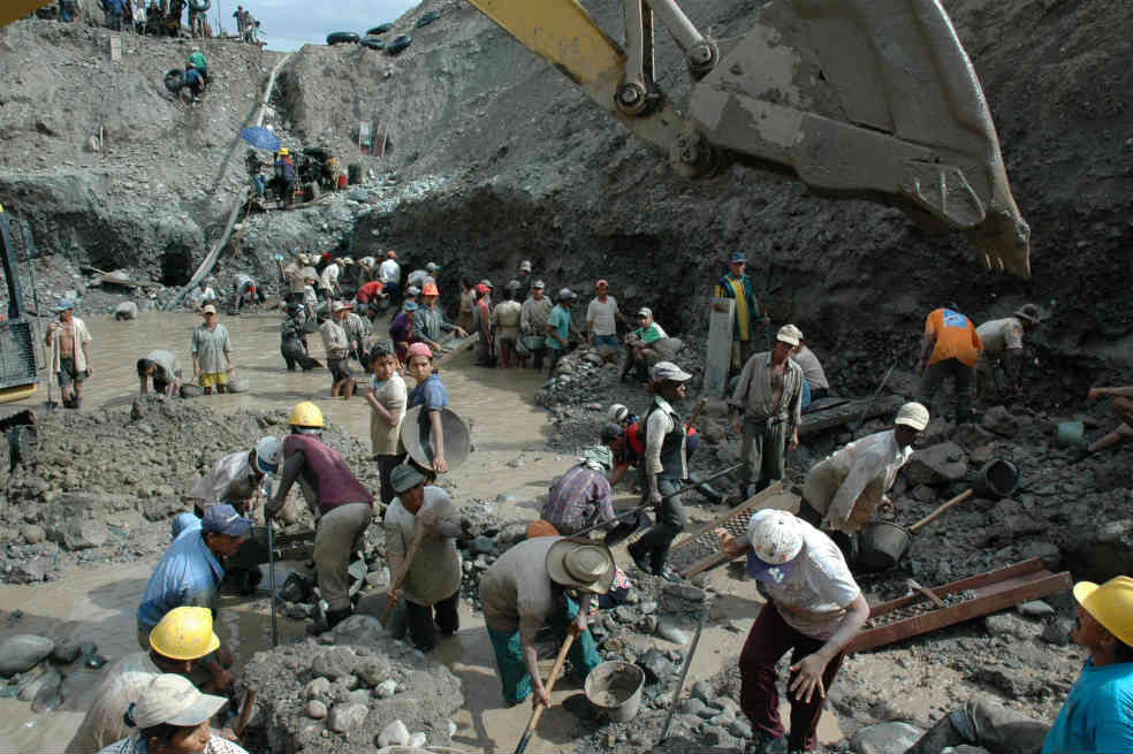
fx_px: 849
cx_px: 566
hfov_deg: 67.4
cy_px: 377
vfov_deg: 47.9
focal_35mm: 27
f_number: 10
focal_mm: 18
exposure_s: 1/400
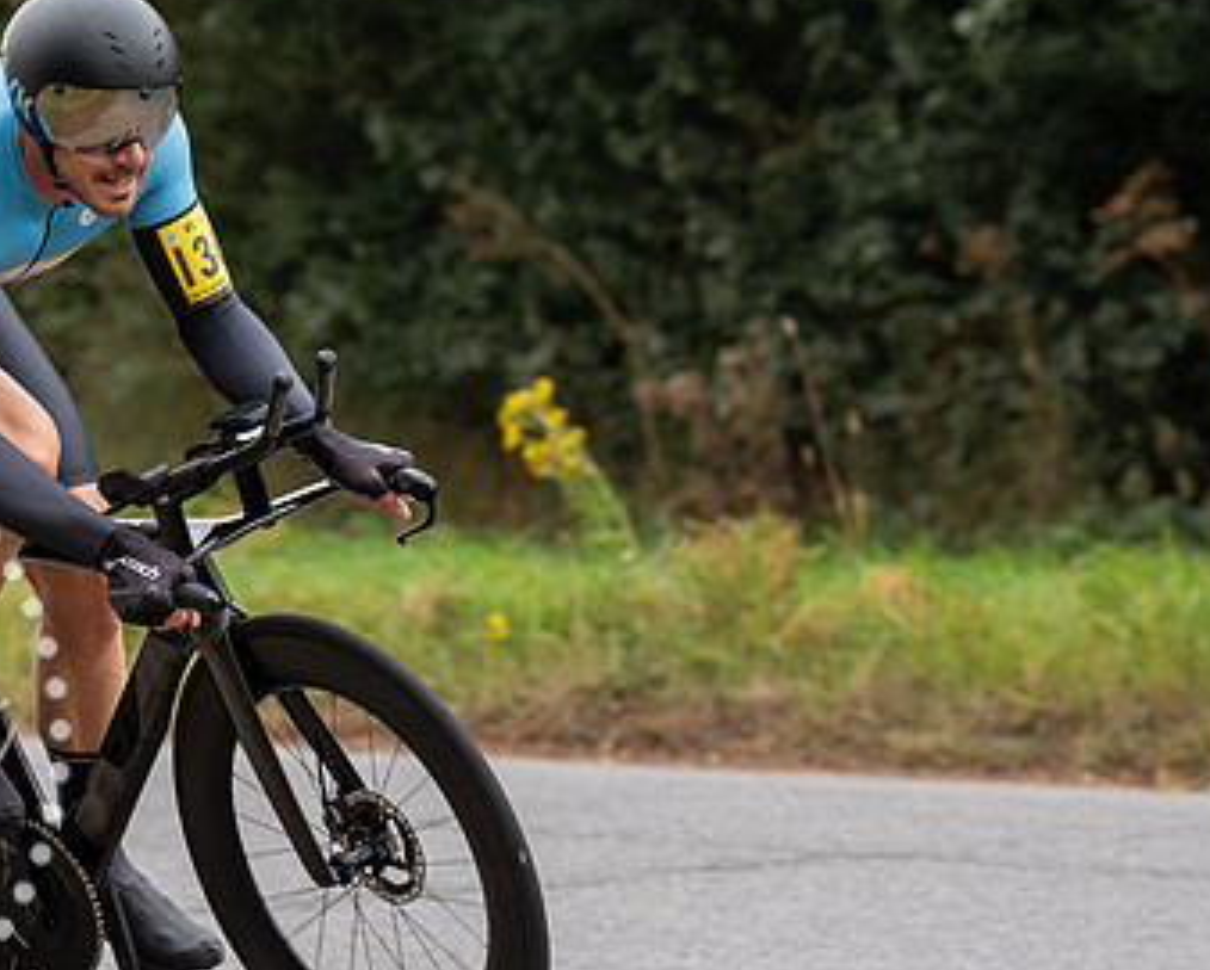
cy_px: 300
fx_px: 10824
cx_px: -26
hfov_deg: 6.4
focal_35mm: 302
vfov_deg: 5.1
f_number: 4
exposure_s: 1/1000
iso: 500
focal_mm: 133
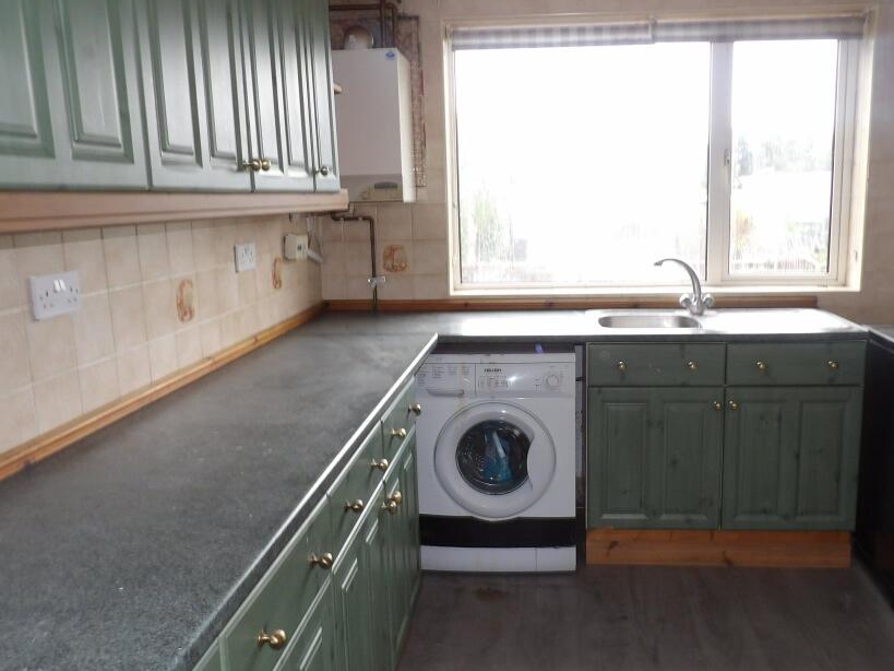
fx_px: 775
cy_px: 341
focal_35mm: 30
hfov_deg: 59.8
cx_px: 506
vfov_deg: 46.8
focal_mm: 4.3
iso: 112
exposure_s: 1/33
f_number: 3.2
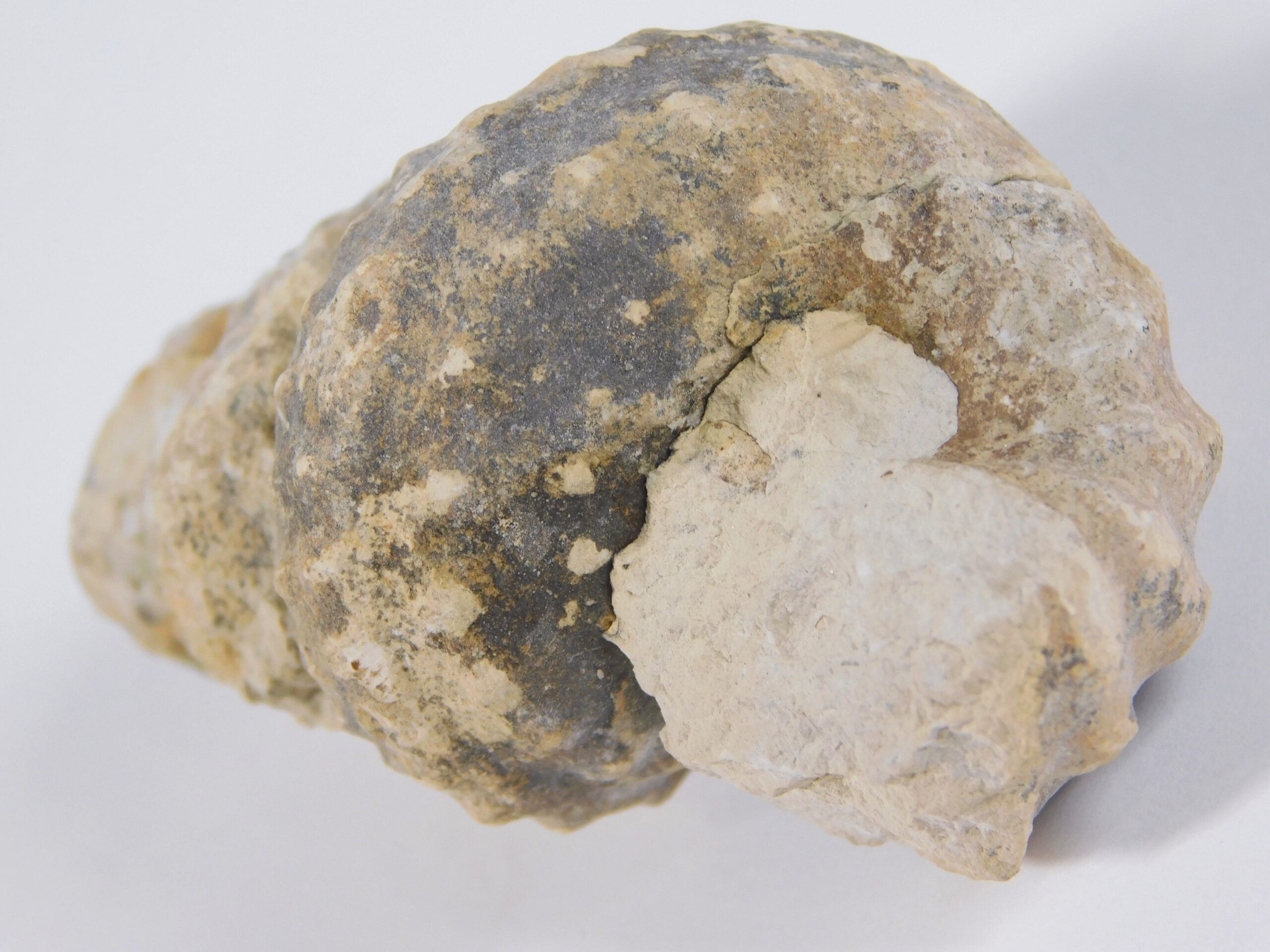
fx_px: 6751
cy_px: 476
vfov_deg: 8.1
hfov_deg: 10.7
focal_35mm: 184
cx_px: 635
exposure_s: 1/60
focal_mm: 32.7
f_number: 5.4
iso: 125
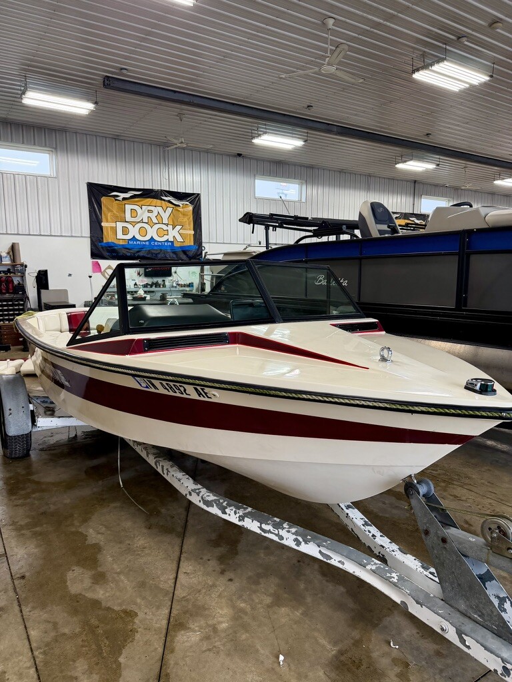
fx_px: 473
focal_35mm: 24
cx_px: 256
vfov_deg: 71.6
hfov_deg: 56.8
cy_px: 341
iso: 200
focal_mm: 6.76
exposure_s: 1/120
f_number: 1.78
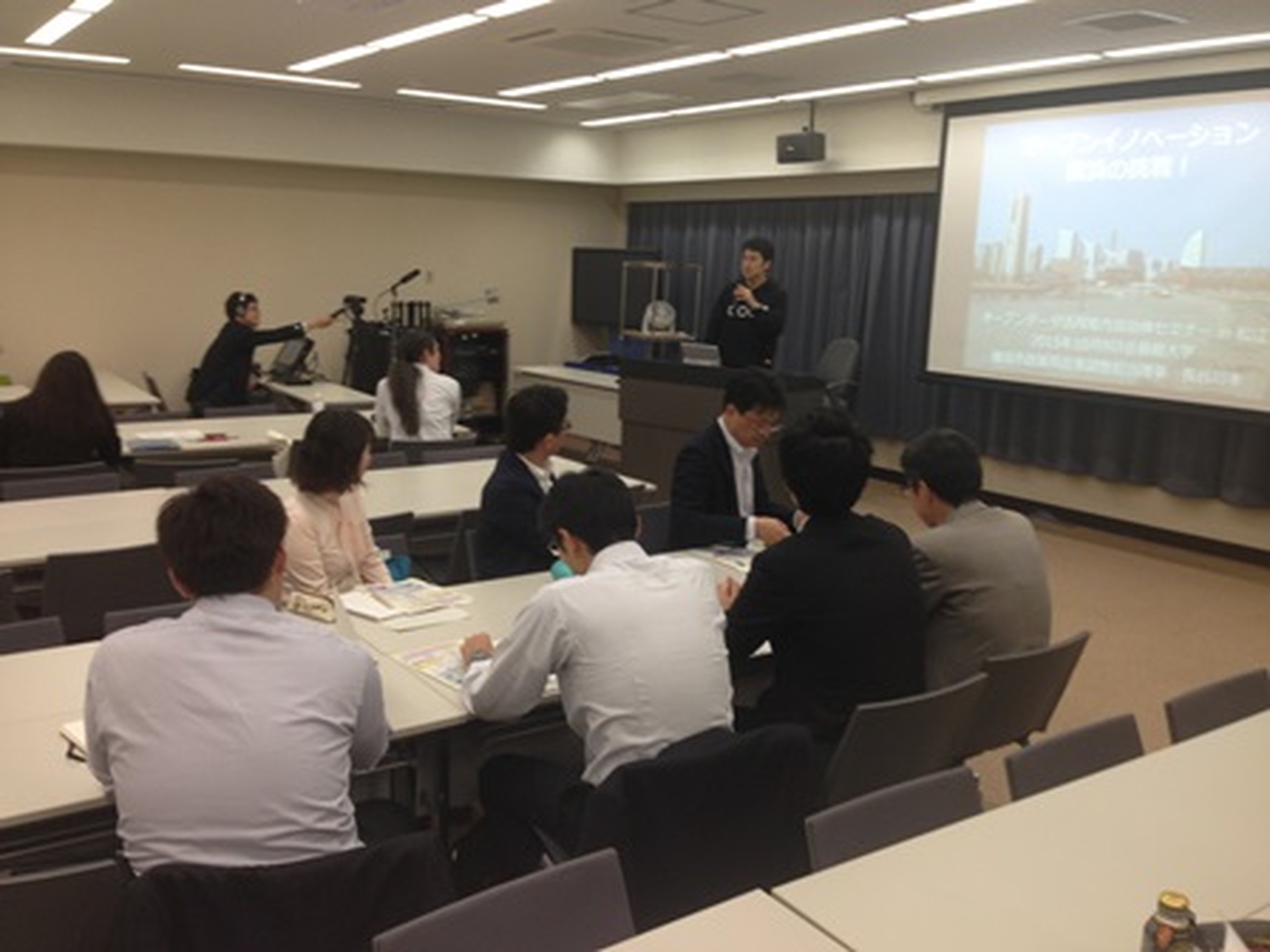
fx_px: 1211
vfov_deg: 42.9
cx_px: 635
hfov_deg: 55.4
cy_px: 476
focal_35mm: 33
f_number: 2.4
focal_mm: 4.13
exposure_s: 1/40
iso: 50
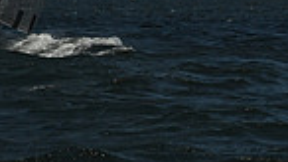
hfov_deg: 7.3
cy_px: -389
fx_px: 2229
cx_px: -46
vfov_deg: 4.0
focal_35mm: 292
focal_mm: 70
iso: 250
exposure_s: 1/1250
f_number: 14
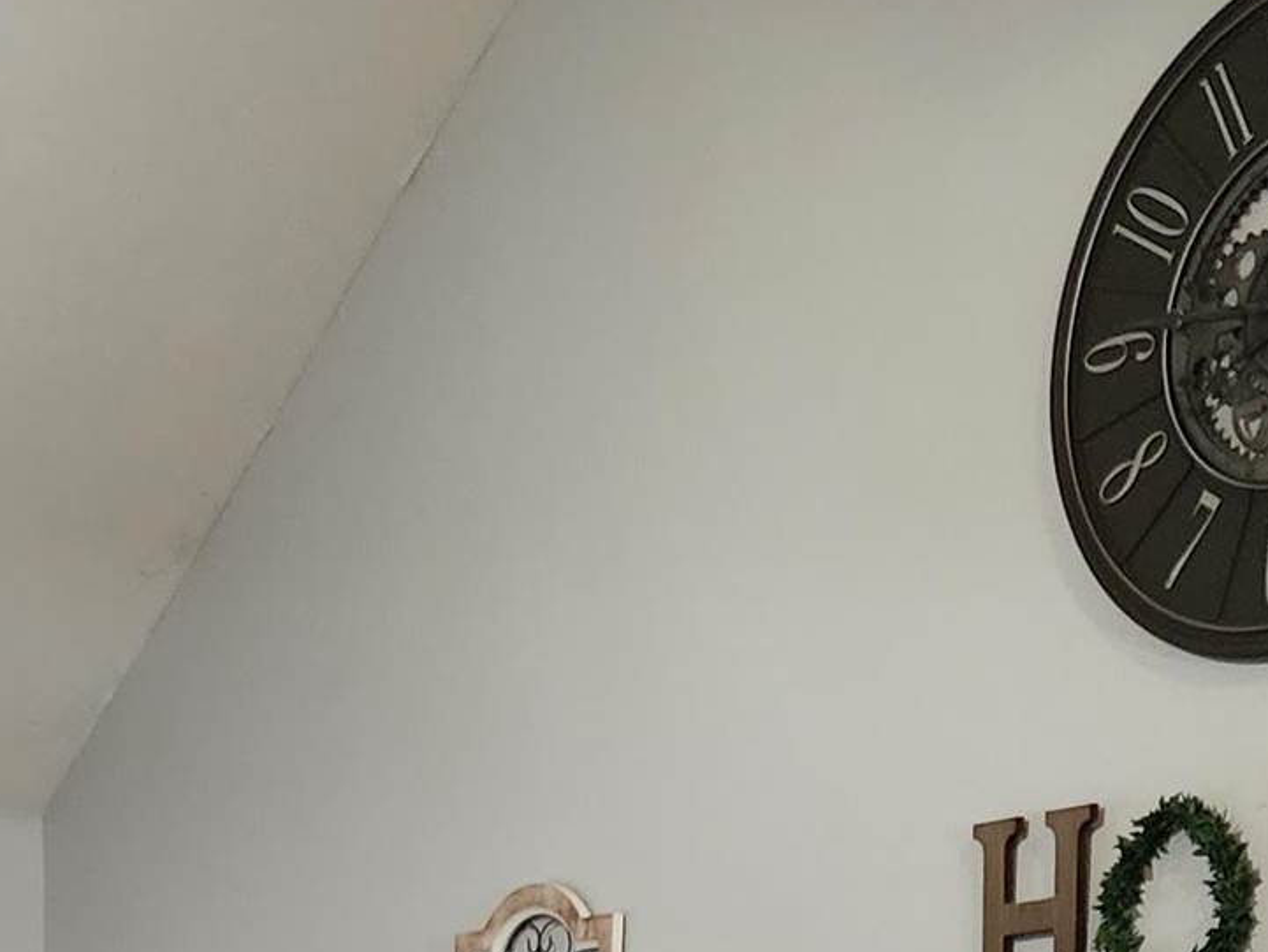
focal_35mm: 98
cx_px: -28
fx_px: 3590
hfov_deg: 19.4
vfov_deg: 12.8
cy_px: 2004
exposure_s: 1/120
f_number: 1.8
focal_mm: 6.4
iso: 500
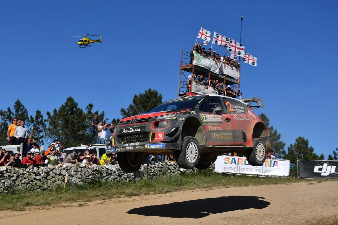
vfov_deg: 22.6
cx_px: 169
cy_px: 112
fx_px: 563
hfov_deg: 33.4
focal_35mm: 60
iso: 320
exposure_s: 1/2500
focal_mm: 40
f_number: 9
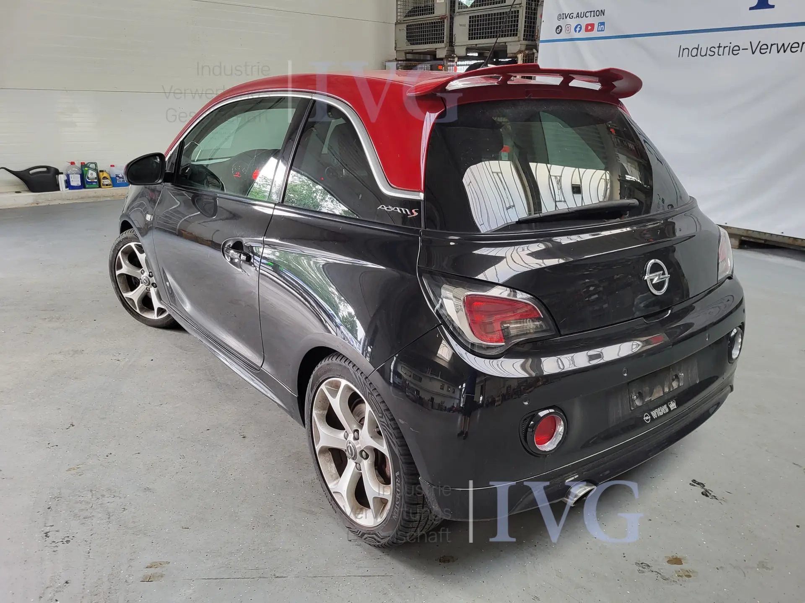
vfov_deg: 53.1
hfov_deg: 67.3
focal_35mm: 26
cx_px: 402
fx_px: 605
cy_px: 302
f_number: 1.8
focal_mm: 5.4
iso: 200
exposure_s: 1/50
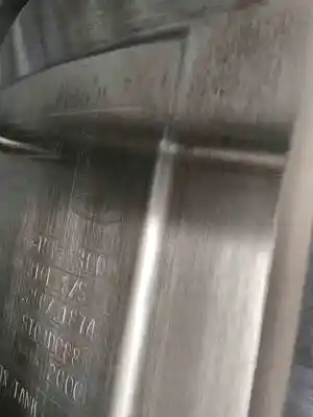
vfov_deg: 60.0
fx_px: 362
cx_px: 156
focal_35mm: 30
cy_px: 208
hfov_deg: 46.8
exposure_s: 1/60
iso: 200
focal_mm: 2.69
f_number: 1.9
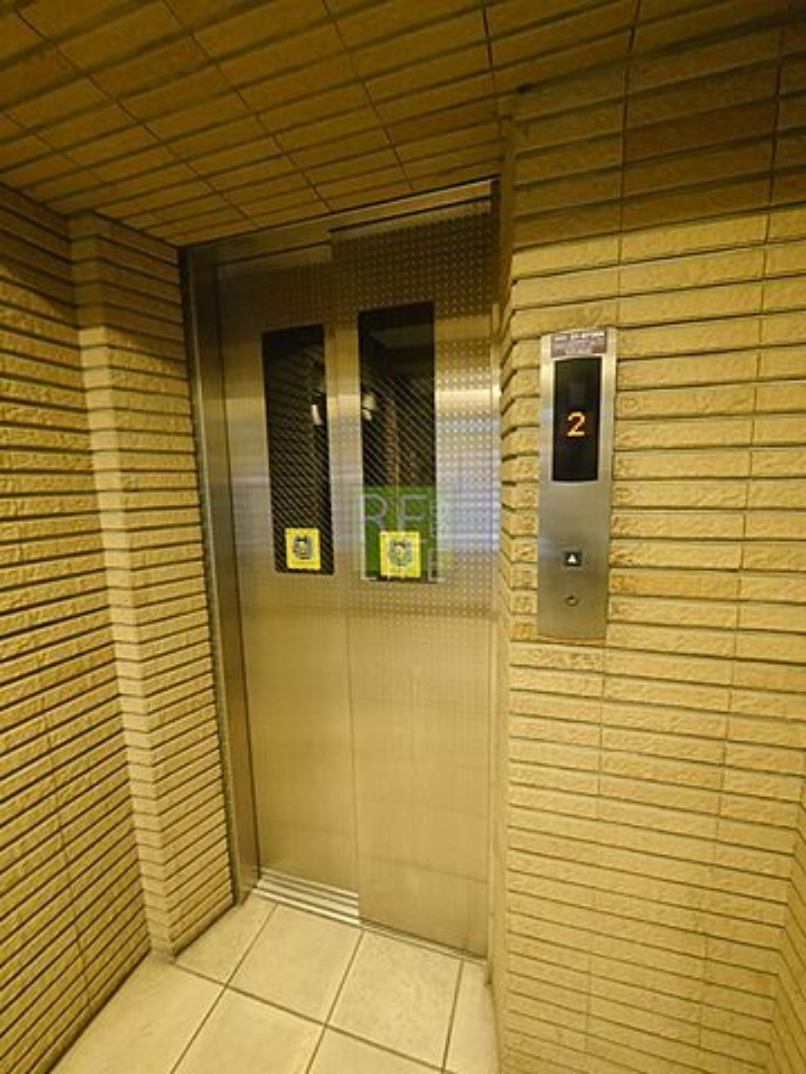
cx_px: 403
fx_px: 435
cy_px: 537
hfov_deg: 85.7
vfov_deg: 102.1
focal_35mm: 14
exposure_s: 1/6
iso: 3200
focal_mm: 7
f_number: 6.3
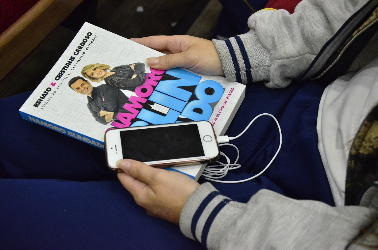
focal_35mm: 60
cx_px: 189
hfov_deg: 33.5
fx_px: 629
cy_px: 125
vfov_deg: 22.5
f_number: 6.3
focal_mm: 40
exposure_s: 1/80
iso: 4000
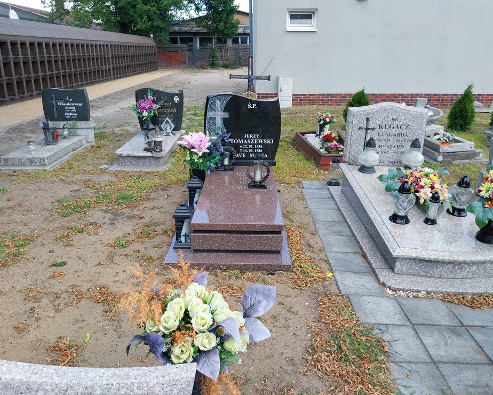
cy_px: 194
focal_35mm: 28
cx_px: 235
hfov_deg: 62.2
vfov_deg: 51.6
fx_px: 409
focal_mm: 4
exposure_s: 1/197
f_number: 1.8
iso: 25
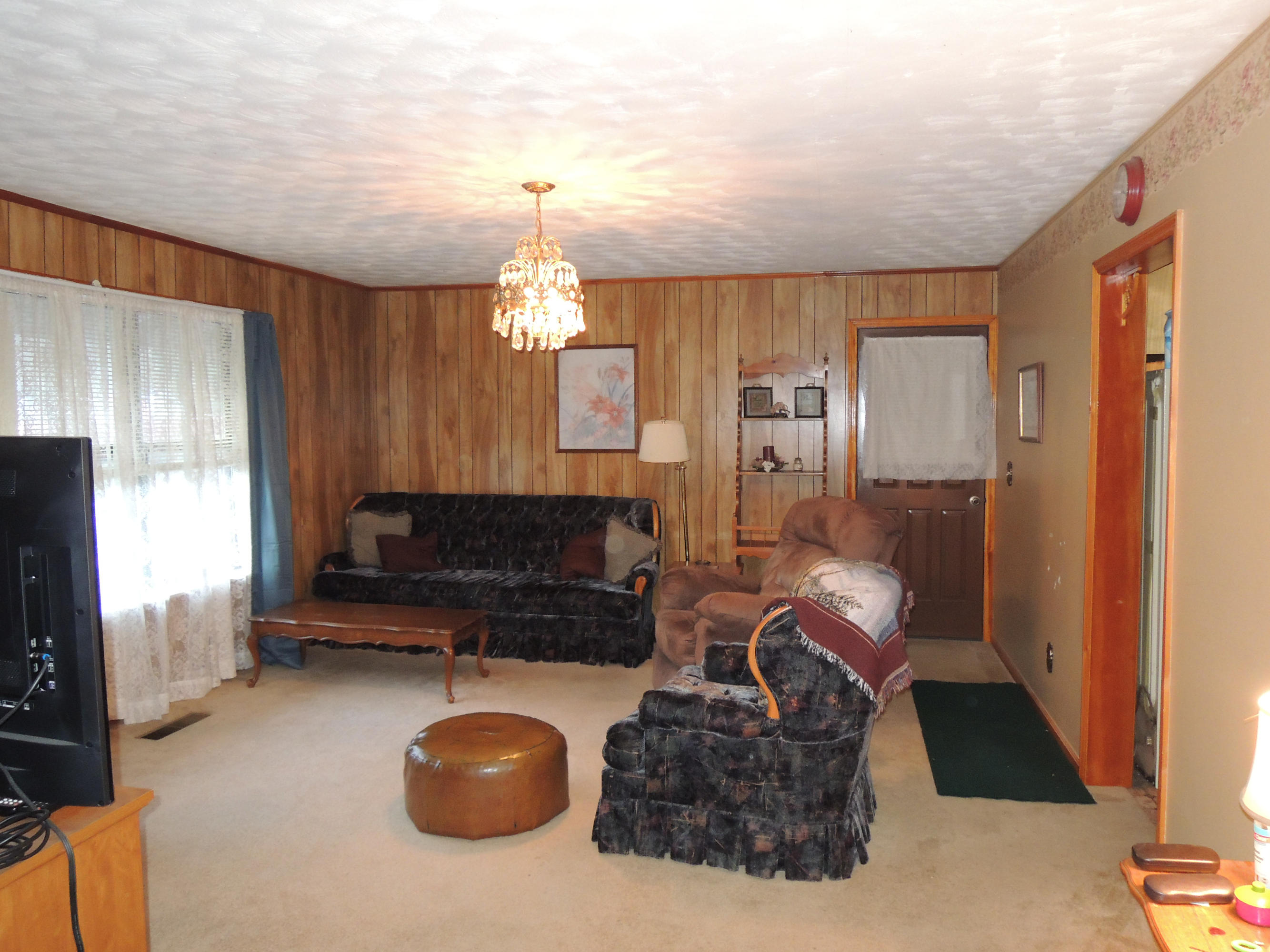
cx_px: 635
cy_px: 476
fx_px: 880
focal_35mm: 24
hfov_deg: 71.6
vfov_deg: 56.8
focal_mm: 4.3
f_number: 2.8
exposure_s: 1/30
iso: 560
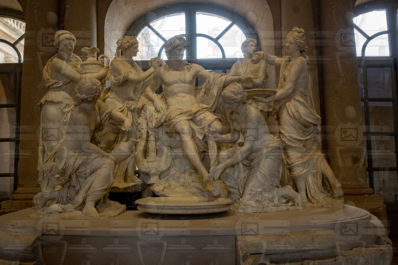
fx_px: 332
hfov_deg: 61.9
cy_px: 132
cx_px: 199
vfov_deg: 43.6
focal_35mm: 30
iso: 1000
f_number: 6.3
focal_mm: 20
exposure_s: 1/200
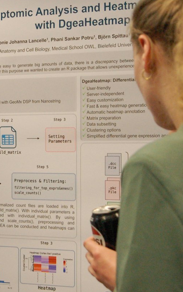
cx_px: -17
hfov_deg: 10.1
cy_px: 142
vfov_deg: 16.3
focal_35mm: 128
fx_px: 1022
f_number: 4
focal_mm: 34
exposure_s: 1/125
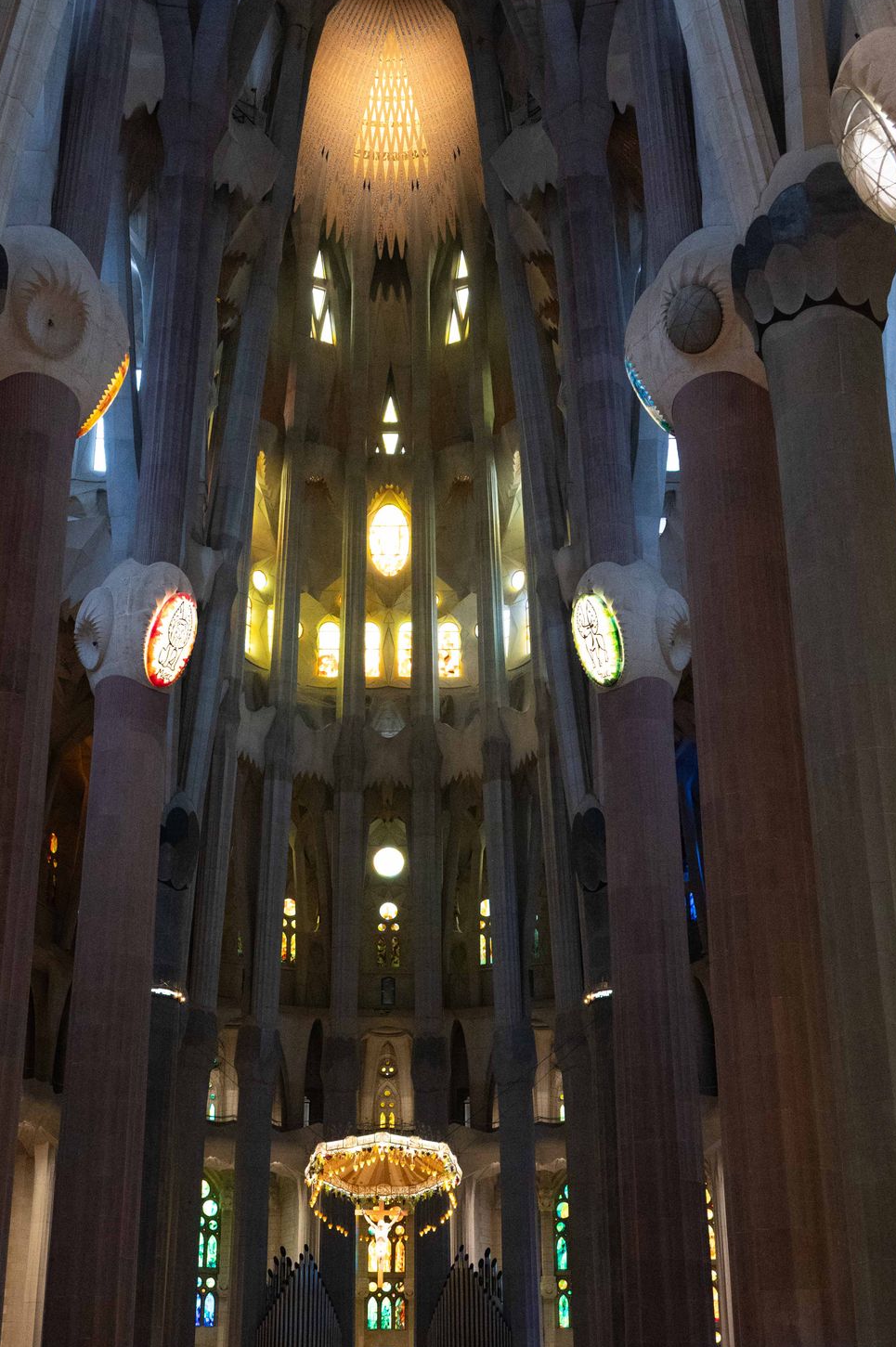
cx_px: 385
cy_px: 747
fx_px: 1683
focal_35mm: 45
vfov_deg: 43.6
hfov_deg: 29.8
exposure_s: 1/125
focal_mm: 34
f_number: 4.8
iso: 8000
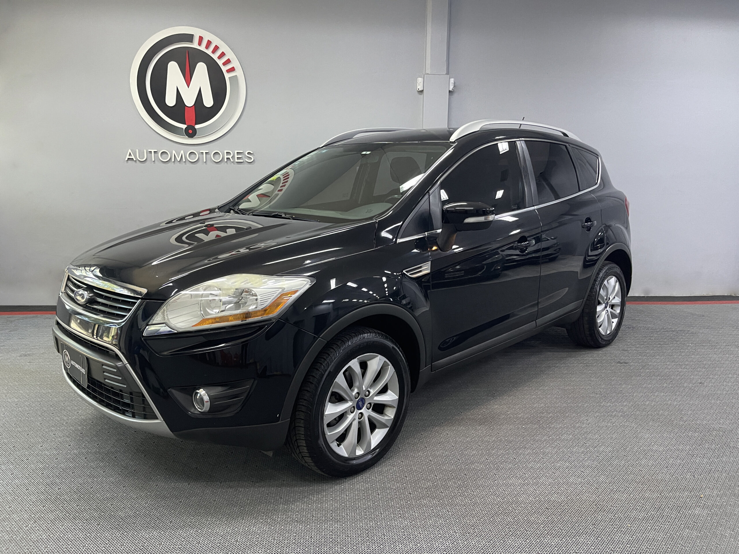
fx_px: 534
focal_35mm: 25
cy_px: 277
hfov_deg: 69.4
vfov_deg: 54.9
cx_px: 370
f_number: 1.6
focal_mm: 5.1
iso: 500
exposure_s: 1/60
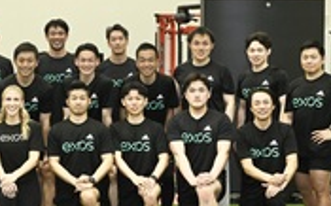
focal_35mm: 98
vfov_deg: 13.3
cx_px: 2
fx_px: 883
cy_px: 98
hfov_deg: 20.6
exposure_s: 1/100
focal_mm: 35
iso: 1250
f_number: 4.5
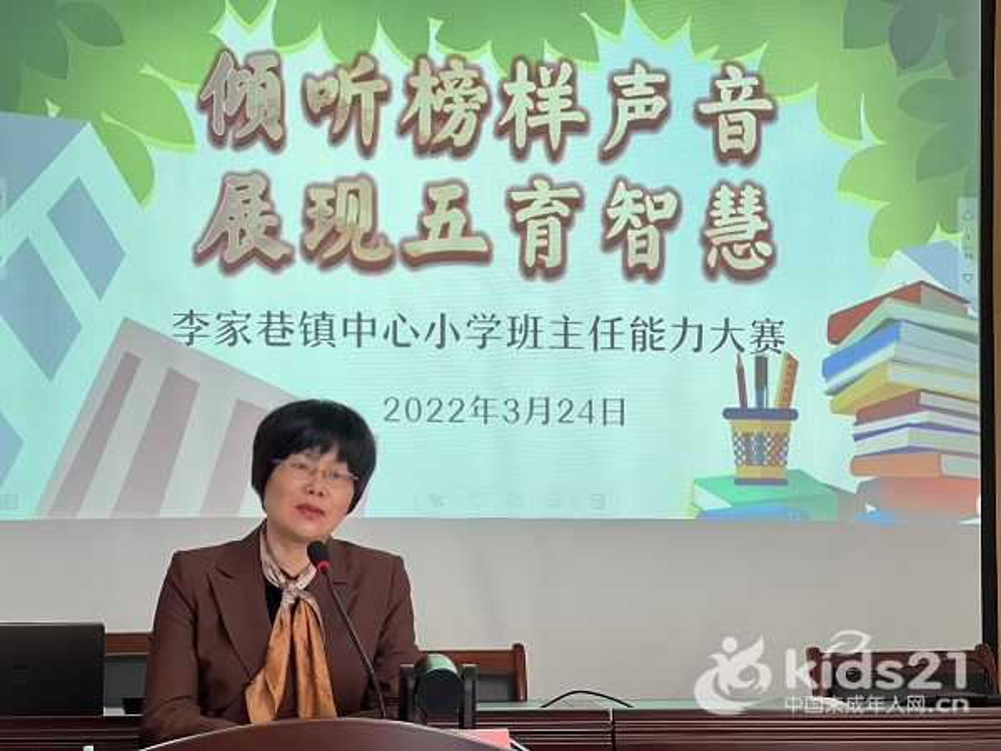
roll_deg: -0.1
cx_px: 500
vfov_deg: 19.1
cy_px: 376
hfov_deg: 25.3
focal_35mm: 77
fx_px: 2227
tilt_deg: +3.6
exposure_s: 1/40
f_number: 2.8
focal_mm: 9
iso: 160
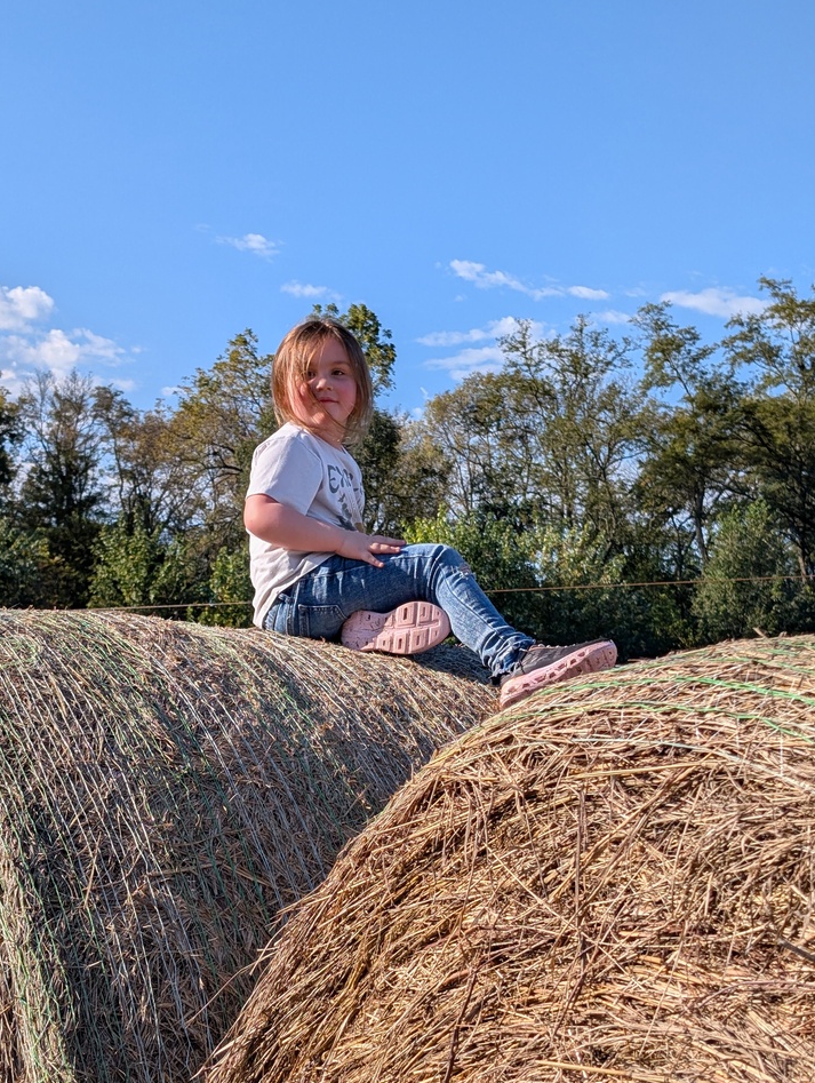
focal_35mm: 53
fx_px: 1660
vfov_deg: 36.1
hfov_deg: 27.6
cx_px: 391
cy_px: 558
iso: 22
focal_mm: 6.9
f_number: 1.68
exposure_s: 1/1079
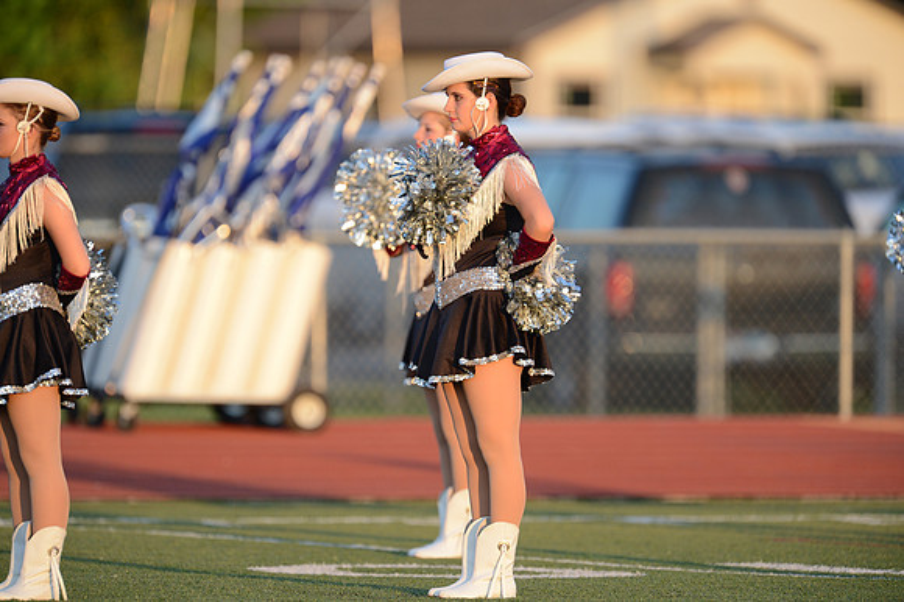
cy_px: 301
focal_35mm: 550
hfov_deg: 3.8
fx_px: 13803
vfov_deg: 2.5
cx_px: 452
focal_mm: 550
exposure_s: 1/1250
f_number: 4
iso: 800
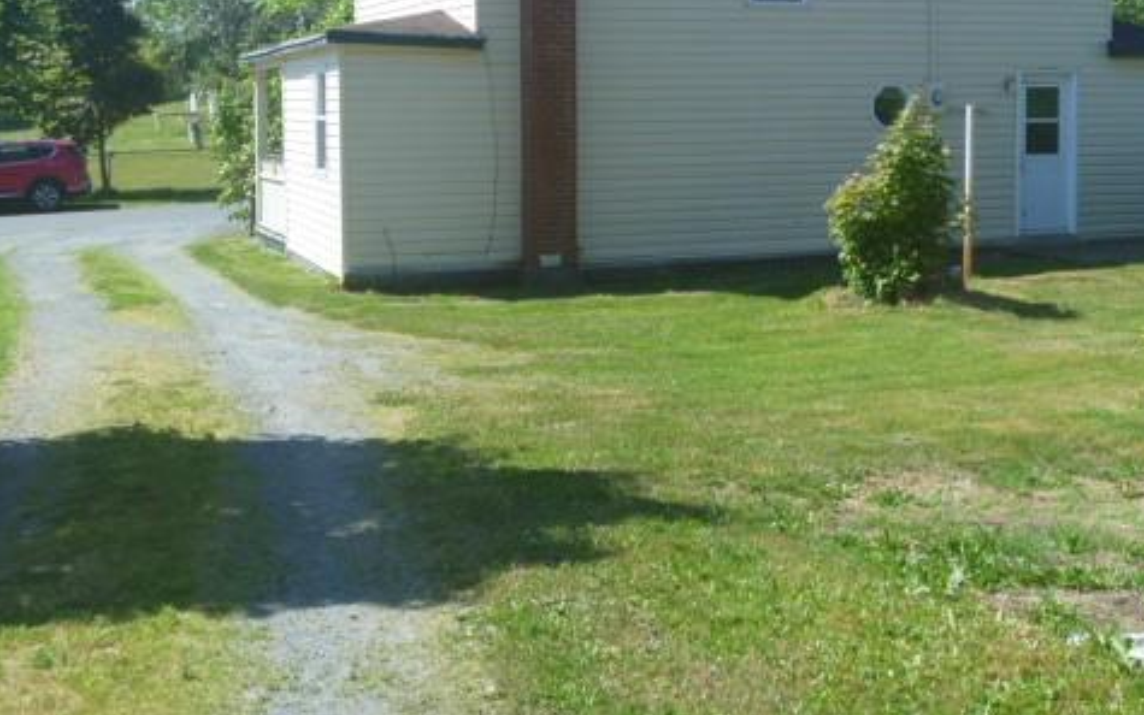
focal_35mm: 50
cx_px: 672
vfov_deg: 25.6
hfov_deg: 40.2
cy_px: 217
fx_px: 1559
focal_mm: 6.3
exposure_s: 1/200
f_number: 4.5
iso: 80
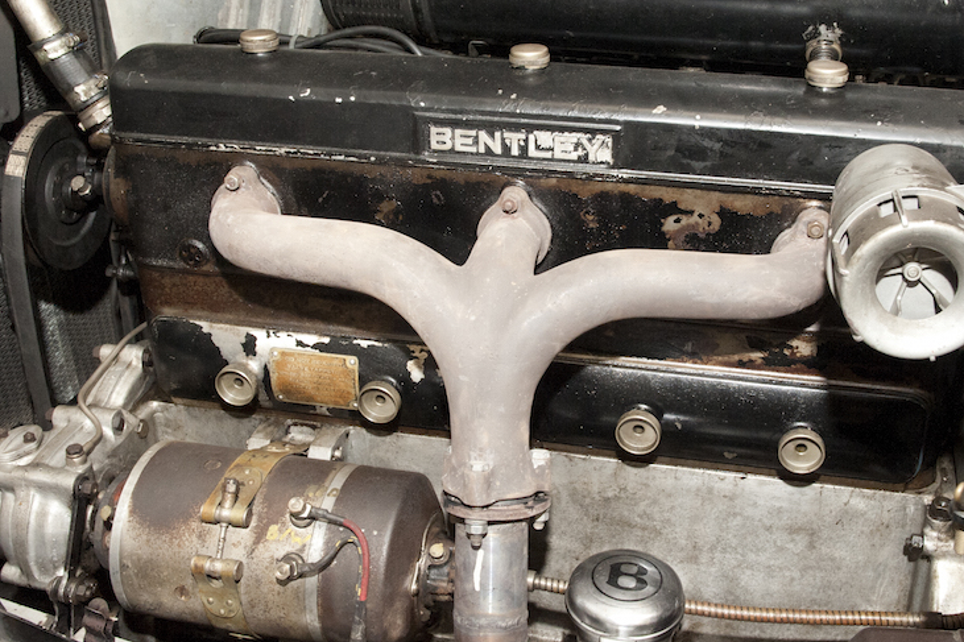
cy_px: 269
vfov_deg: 31.8
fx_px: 1124
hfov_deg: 46.3
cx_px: 535
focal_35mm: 42
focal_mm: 24
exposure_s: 1/60
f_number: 8
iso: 3200
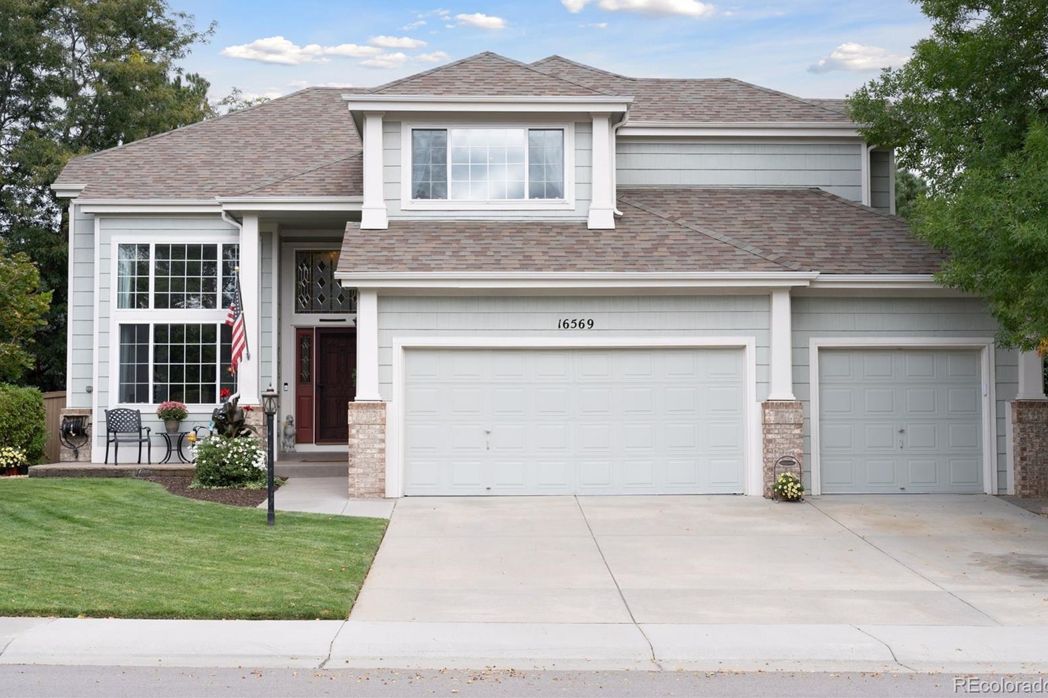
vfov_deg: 27.0
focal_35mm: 50
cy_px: 343
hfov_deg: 39.6
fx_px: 1455
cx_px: 527
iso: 400
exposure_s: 1/500
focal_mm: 49
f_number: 8
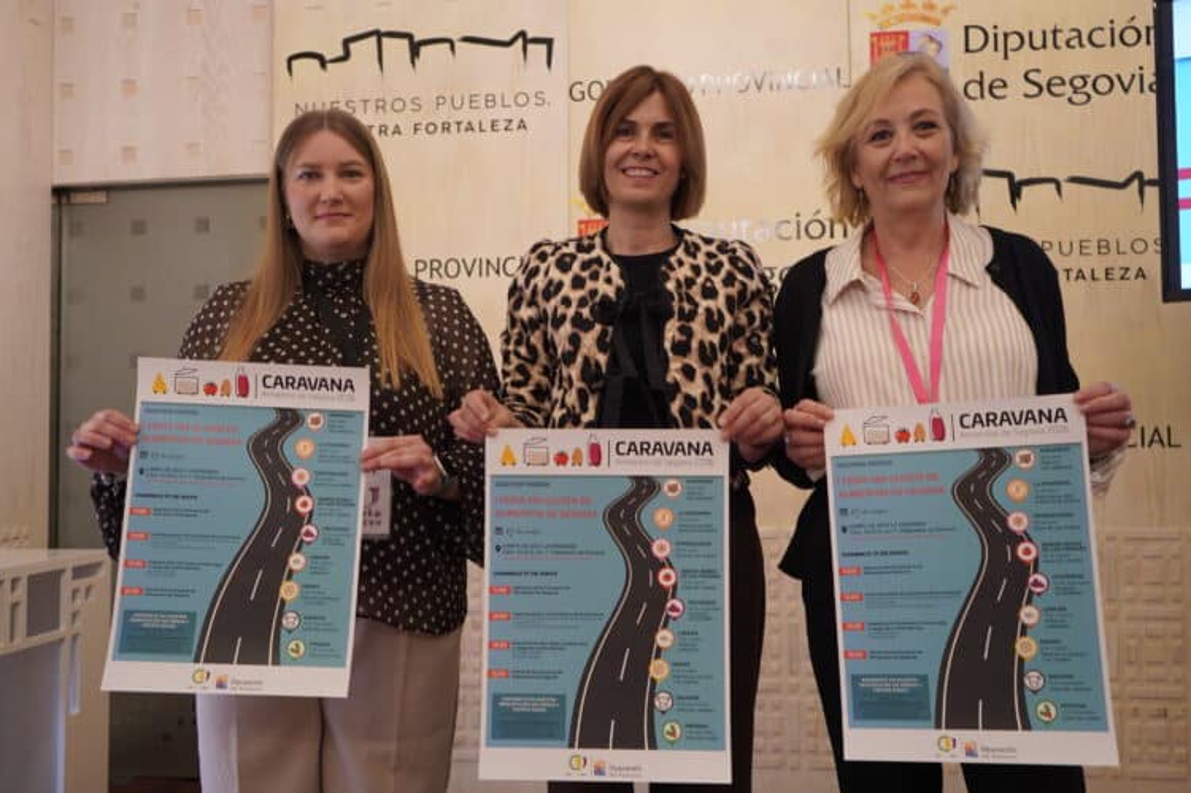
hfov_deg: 58.7
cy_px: 396
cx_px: 596
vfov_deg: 41.1
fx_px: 1058
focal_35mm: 32
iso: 1600
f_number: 4
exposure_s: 1/160
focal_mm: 32
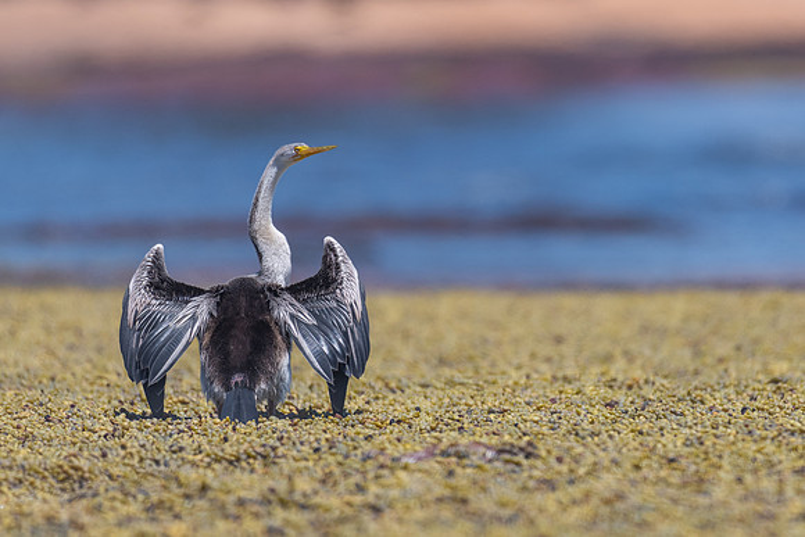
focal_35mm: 797
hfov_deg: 2.6
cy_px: 190
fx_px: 17824
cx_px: 531
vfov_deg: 1.7
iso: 180
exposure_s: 1/1250
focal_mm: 500
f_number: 5.6
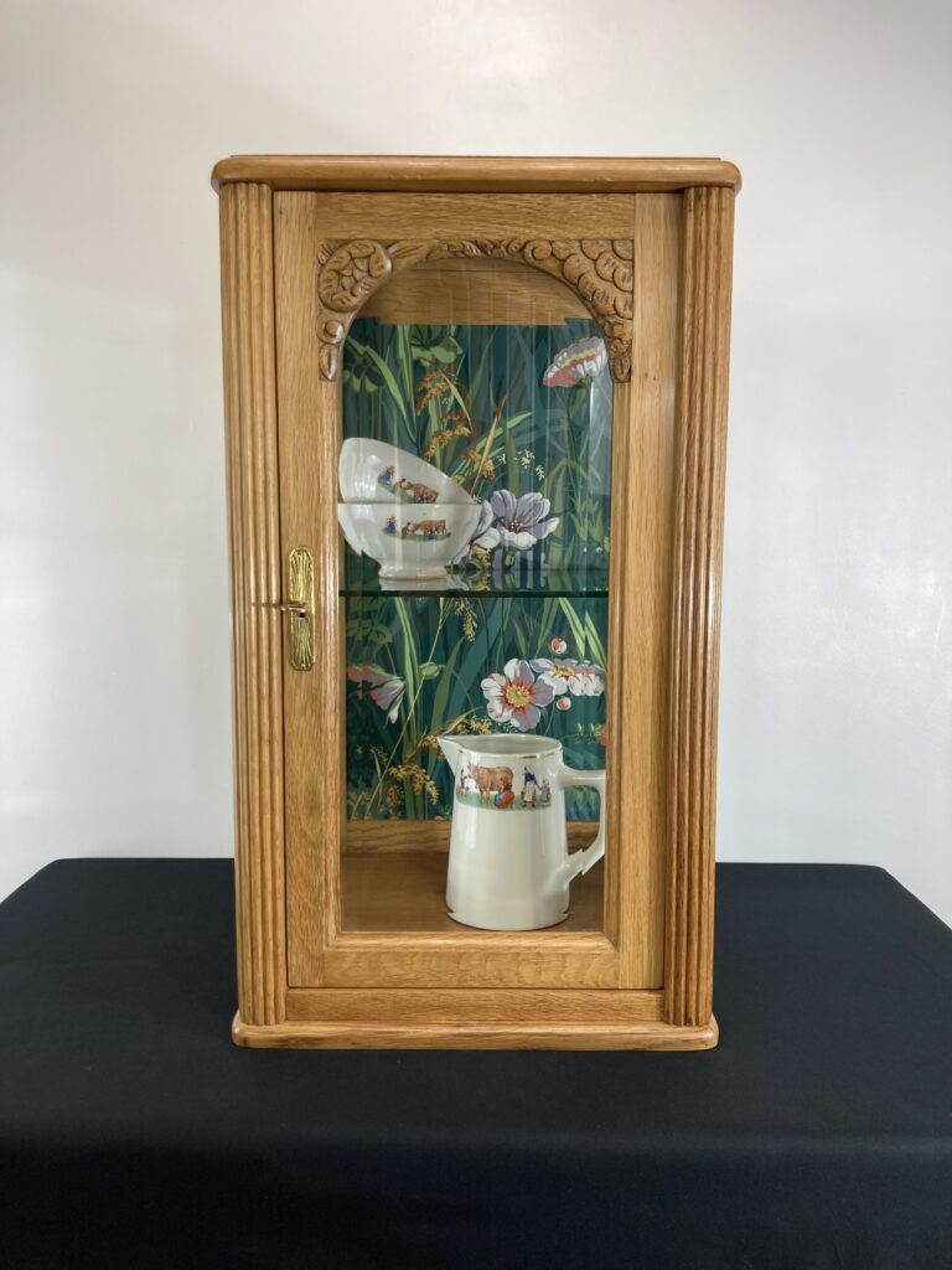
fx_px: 1027
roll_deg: -1.6
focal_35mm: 28
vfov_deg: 63.4
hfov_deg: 49.7
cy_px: 635
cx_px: 476
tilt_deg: -5.3
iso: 40
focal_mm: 3.99
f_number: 1.8
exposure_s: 1/100
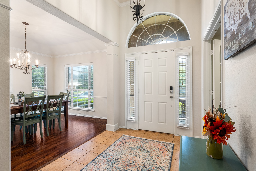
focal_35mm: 17
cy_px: 86
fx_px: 121
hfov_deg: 93.3
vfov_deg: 70.4
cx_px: 130
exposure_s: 1/10
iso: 320
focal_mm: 16
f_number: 7.1
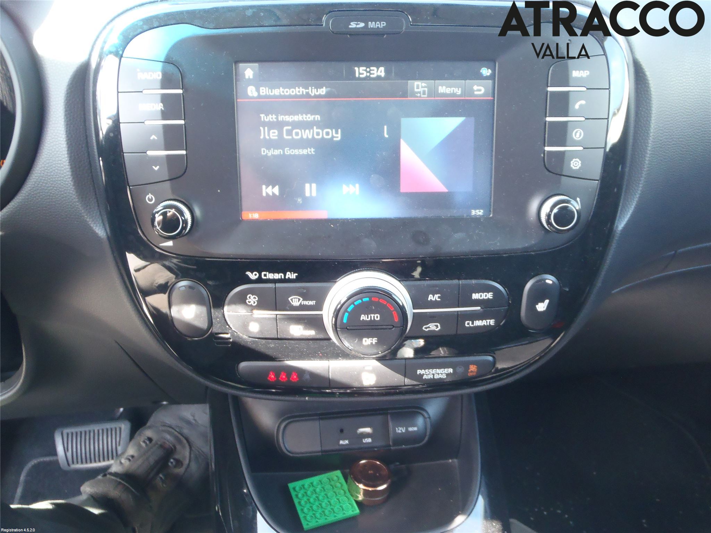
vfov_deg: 49.7
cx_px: 356
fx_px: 575
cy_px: 266
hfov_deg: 63.4
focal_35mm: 28
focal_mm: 5
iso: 200
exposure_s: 1/20
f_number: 3.5
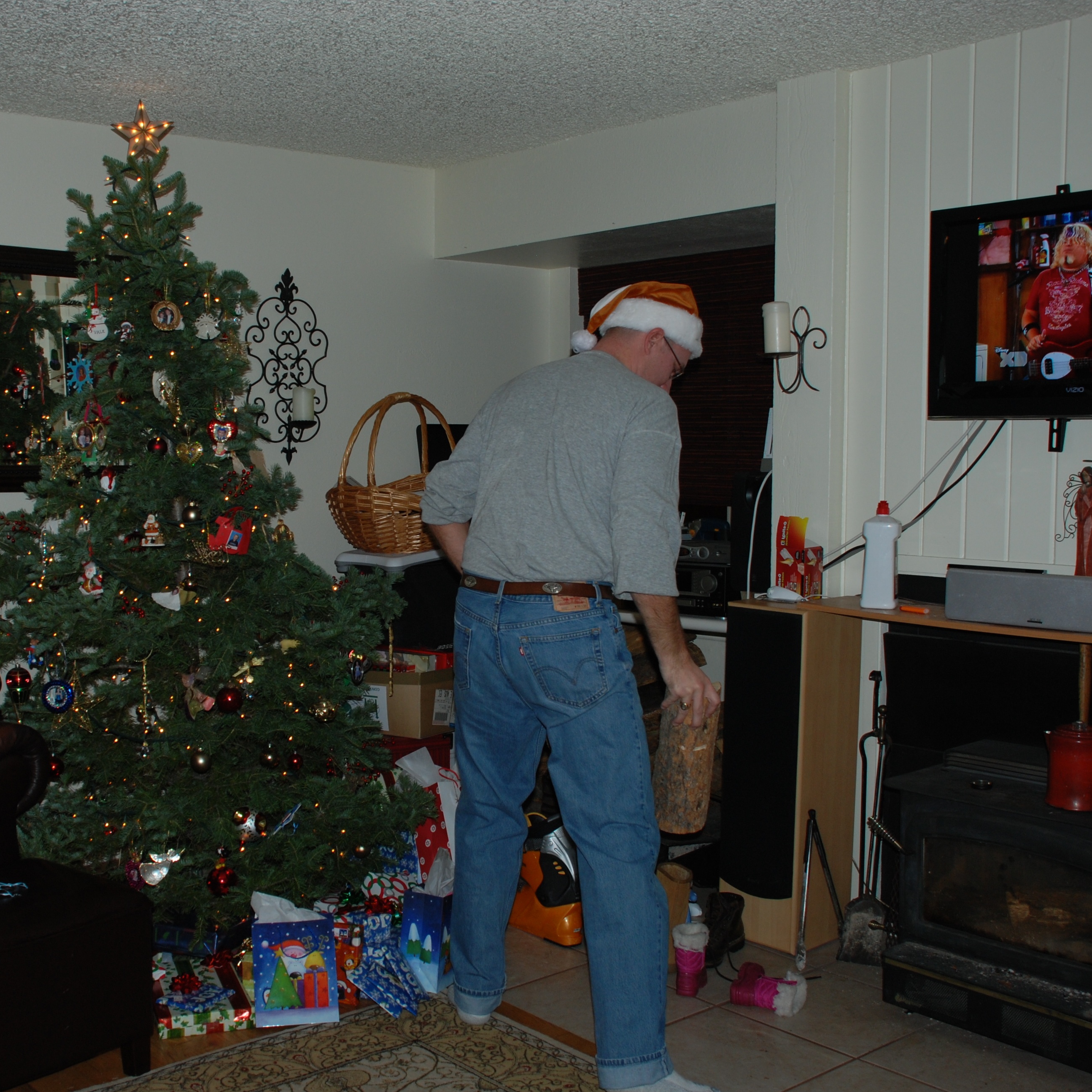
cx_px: 404
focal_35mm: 42
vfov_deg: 40.0
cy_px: 546
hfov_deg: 39.7
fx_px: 1499
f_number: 3.8
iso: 200
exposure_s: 1/60
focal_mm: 22
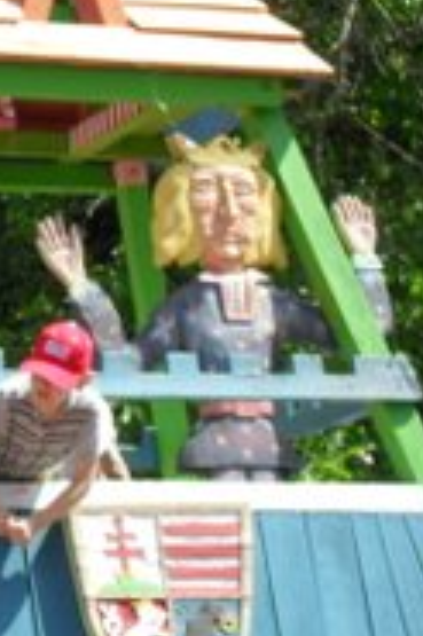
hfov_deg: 7.6
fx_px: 3143
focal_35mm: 178
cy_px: 323
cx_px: -144
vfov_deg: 11.6
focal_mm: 11.7
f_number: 4.6
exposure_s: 1/250
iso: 100
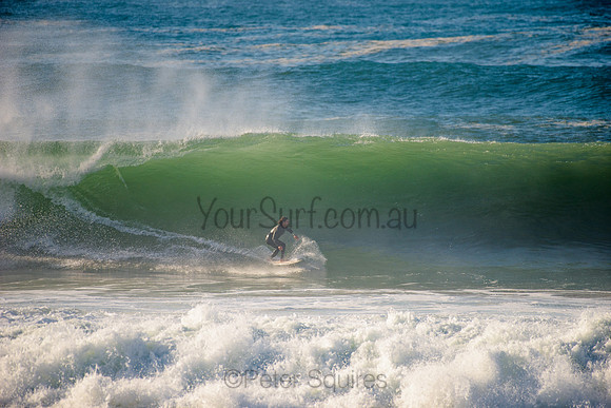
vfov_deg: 2.8
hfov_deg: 4.1
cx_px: 306
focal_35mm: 500
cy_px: 204
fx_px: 8488
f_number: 5.6
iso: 160
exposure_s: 1/1600
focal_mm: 500
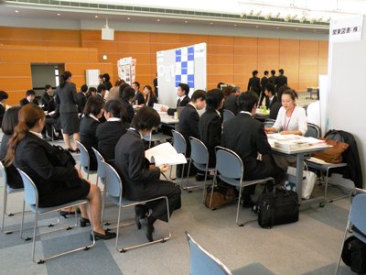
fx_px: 349
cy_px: 138
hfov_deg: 55.4
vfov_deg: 42.9
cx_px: 183
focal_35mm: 33
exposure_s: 1/60
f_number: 3.2
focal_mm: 5.8
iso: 344
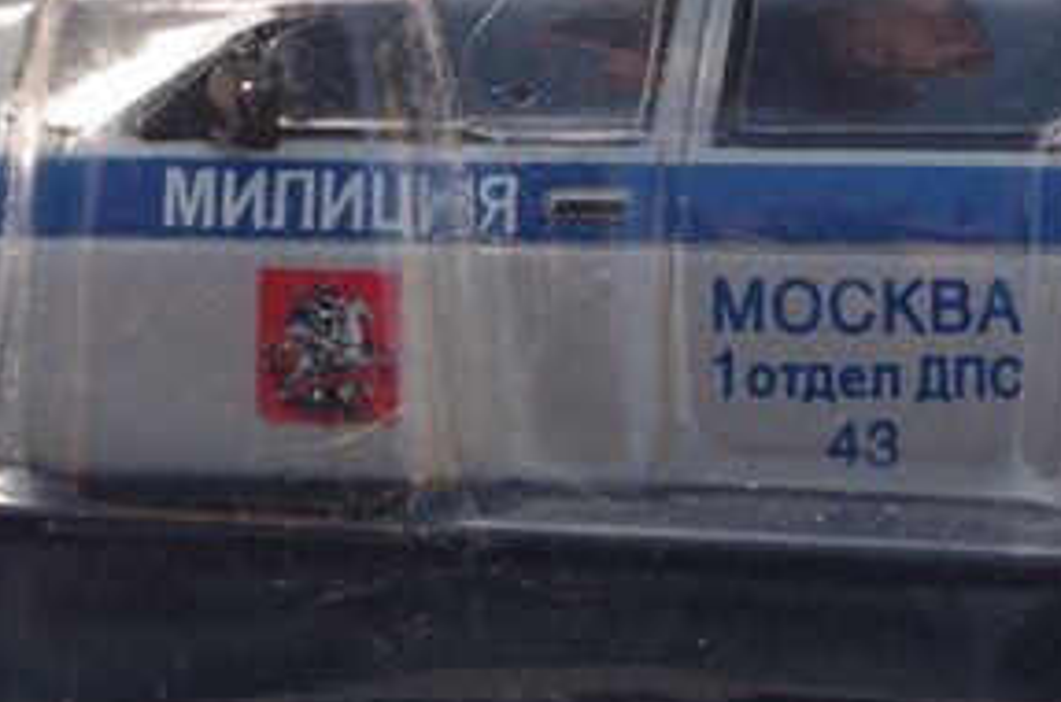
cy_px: -55
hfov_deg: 8.2
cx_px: 506
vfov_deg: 5.4
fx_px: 7381
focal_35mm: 251
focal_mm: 47.5
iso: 100
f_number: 7.1
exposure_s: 1/200
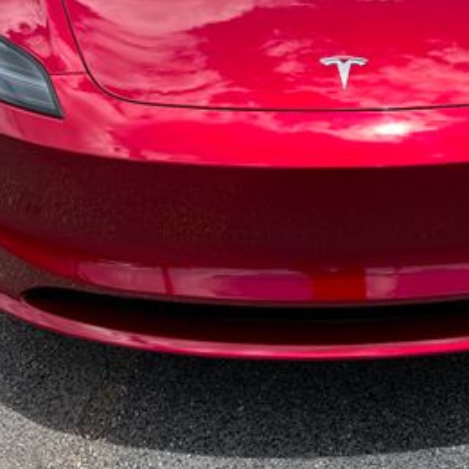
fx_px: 797
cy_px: 54
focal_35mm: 52
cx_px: 359
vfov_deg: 31.4
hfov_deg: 32.1
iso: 80
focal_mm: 6.76
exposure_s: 1/3021
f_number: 1.78
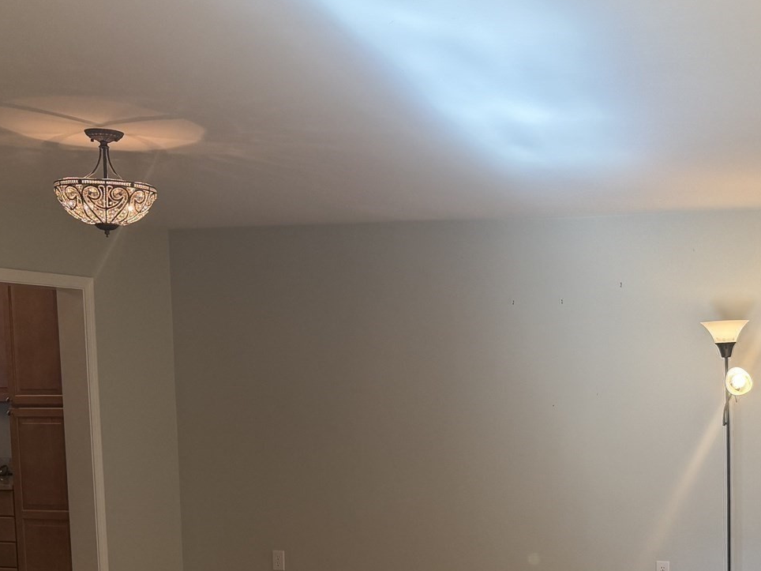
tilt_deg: -4.8
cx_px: 634
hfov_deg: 36.0
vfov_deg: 27.9
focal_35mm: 51
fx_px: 1121
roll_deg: +0.2
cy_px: 462
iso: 100
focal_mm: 6.76
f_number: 1.78
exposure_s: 1/120
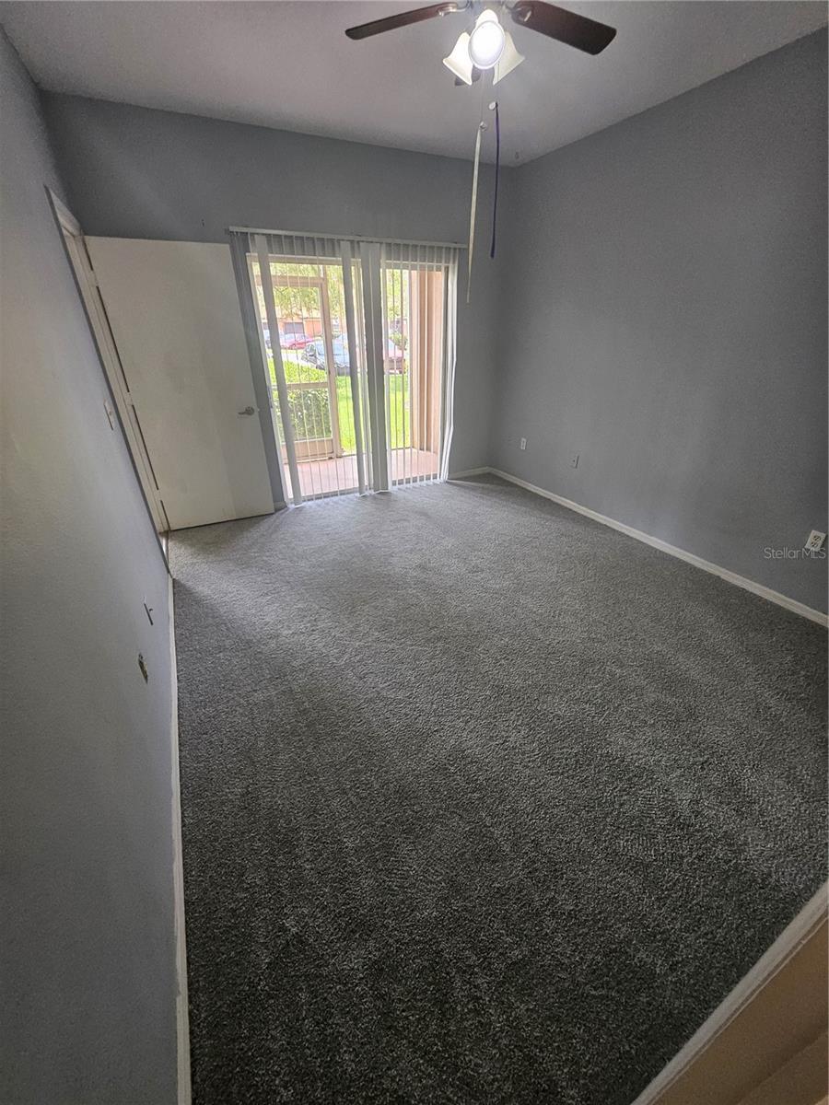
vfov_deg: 106.2
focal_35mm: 13
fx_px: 415
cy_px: 552
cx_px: 414
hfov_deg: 89.9
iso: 160
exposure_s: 1/60
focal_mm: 1.7
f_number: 2.2
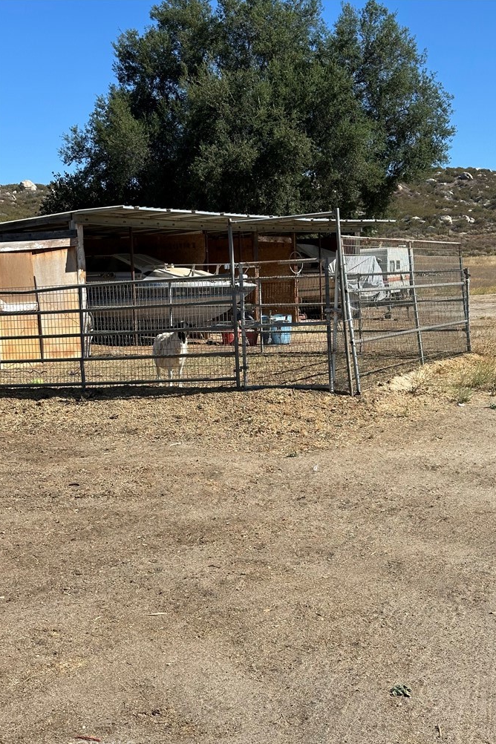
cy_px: 378
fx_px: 1054
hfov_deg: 26.5
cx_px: 281
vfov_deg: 38.9
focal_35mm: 51
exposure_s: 1/3731
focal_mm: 6.86
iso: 64
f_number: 1.78
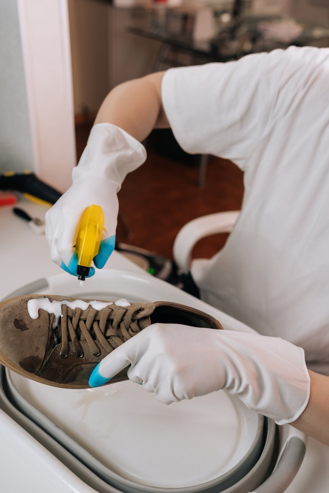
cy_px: 244
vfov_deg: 49.5
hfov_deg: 34.2
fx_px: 534
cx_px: 152
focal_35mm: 39
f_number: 2.8
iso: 400
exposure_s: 1/200
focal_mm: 35
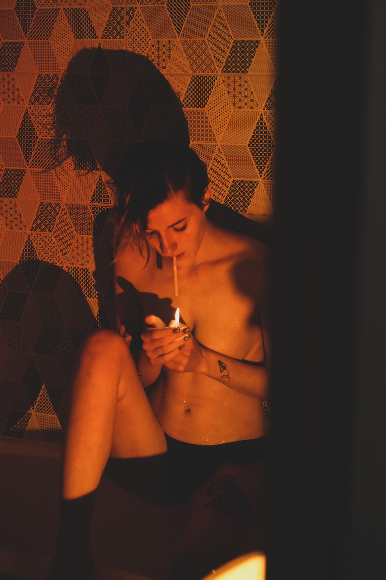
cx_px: 193
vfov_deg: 27.0
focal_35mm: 75
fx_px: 1206
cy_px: 290
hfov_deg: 18.2
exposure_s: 1/80
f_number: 2.5
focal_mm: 50
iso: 400
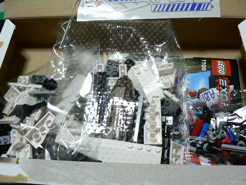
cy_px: 92
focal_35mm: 36
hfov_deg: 51.4
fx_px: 256
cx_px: 123
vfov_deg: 39.7
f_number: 2.8
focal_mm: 6
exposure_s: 1/15
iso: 150
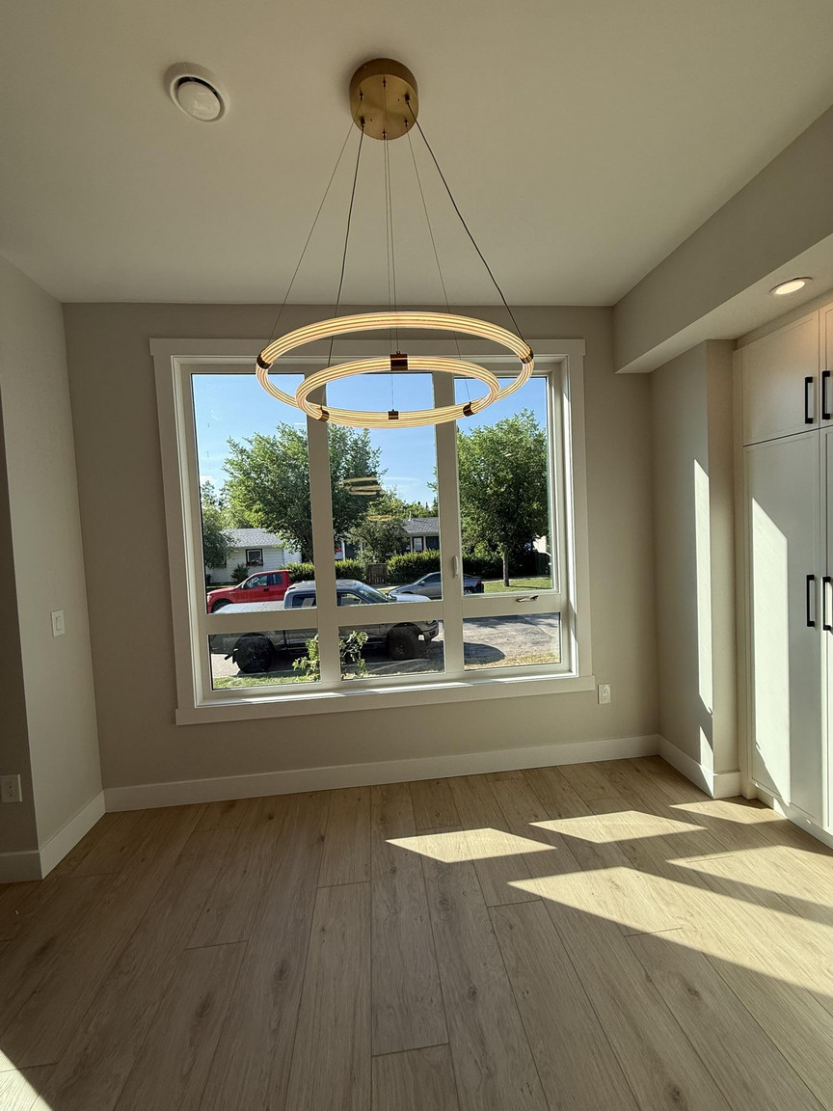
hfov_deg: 85.7
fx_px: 449
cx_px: 416
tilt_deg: -1.7
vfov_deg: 102.1
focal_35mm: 14
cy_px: 556
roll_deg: +2.7
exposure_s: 1/779
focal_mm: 2.22
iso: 50
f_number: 2.2
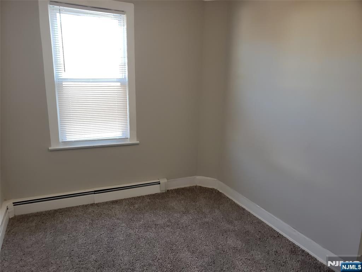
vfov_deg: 53.1
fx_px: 272
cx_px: 181
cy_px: 136
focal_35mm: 26
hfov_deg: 67.3
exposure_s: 1/60
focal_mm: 4.3
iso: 200
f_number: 2.4
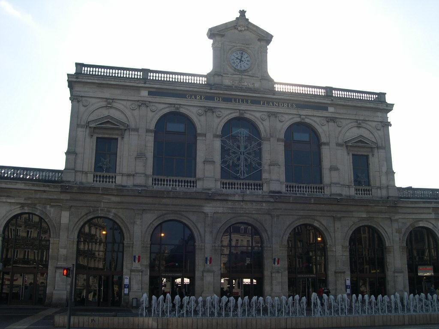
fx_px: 482
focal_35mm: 38
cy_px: 164
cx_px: 220
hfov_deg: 49.0
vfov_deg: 37.7
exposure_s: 1/166
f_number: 7.6
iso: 100
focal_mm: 8
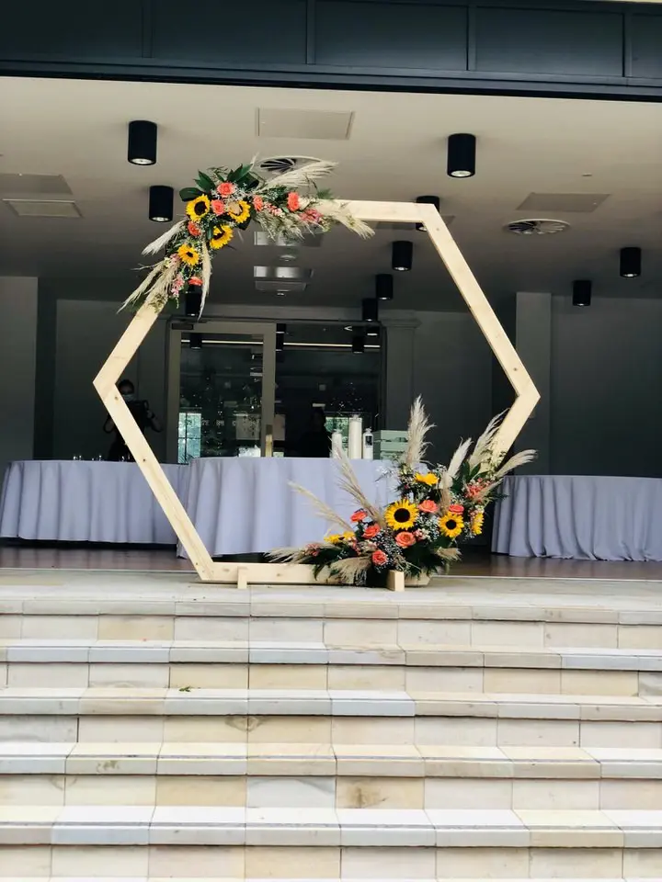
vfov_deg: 36.8
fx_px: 1326
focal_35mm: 52
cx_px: 331
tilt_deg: +4.3
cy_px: 441
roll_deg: -0.5
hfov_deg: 28.0
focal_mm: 6
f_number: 2.4
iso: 20
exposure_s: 1/100
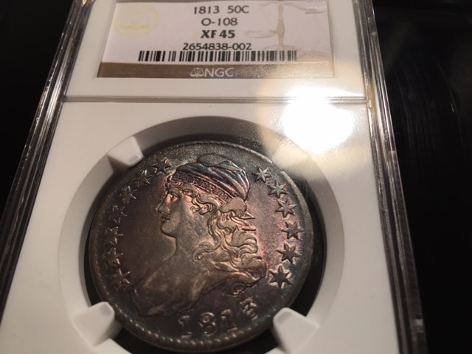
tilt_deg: -59.7
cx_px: 236
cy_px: 177
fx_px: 395
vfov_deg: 48.2
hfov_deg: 61.7
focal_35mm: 29
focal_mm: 4.15
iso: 32
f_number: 2.2
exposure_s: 1/30
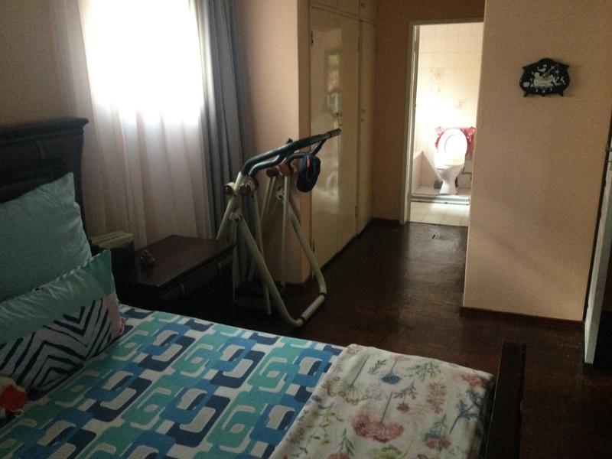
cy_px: 230
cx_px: 306
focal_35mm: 31
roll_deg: +0.1
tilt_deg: -16.8
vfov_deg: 45.4
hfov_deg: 58.4
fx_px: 548
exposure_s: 1/33
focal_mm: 3.3
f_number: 2.4
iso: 200
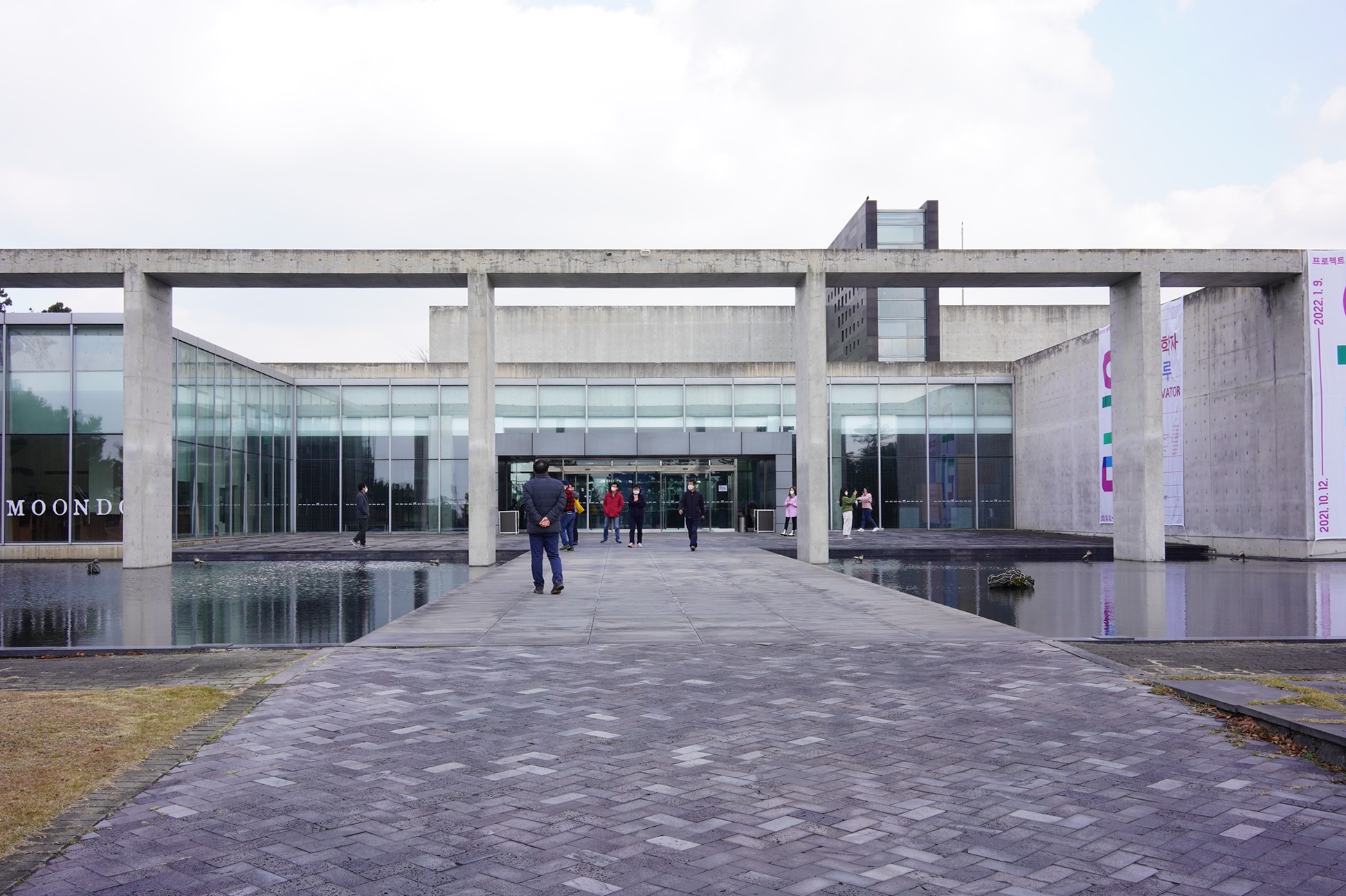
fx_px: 1346
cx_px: 660
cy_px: 458
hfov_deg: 53.1
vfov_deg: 36.9
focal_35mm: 36
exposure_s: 1/160
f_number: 14
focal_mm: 35
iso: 800
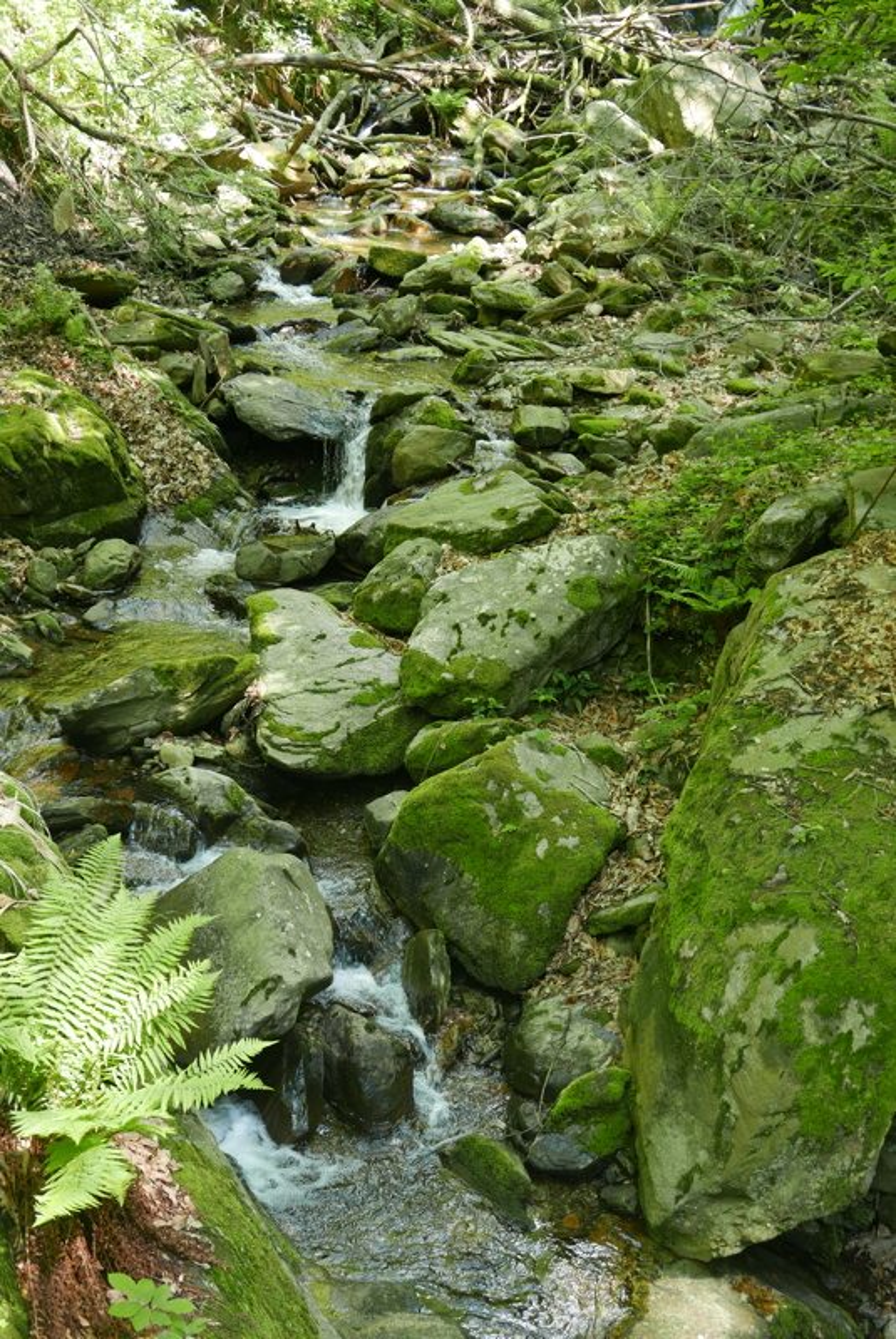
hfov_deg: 27.6
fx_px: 1825
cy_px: 670
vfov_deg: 40.3
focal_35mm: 49
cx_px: 448
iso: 250
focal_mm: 22
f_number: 2.7
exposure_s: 1/100
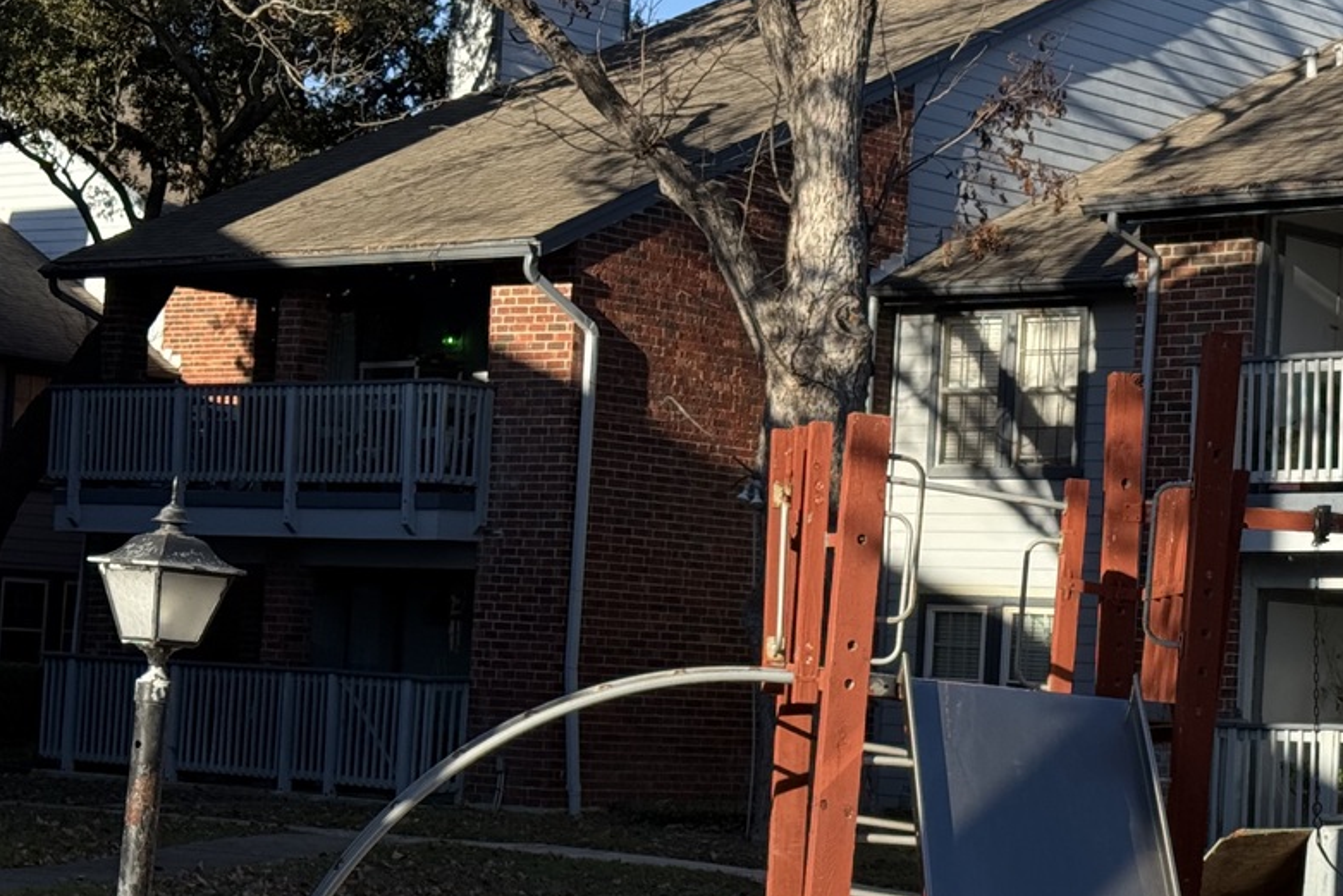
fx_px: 3433
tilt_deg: +1.7
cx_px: 1125
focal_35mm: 92
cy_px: 555
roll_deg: -2.9
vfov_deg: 14.9
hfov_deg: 21.8
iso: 64
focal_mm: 6.76
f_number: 1.78
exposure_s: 1/2273
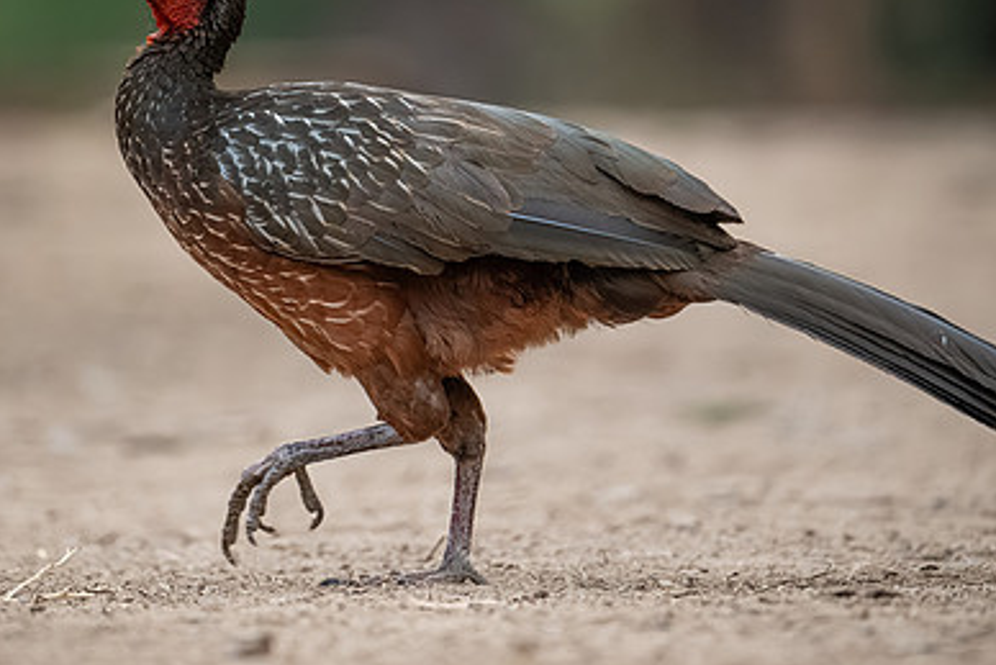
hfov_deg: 2.6
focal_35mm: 782
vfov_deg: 1.8
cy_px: 205
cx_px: 457
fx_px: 21642
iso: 3600
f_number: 4.5
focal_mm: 400
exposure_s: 1/1000
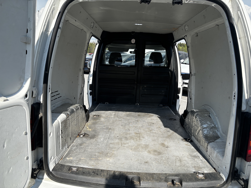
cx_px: 126
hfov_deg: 67.3
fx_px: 189
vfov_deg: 53.1
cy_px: 94
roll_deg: -1.7
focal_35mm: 26
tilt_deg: -12.7
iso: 50
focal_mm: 5.96
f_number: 1.6
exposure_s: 1/2062
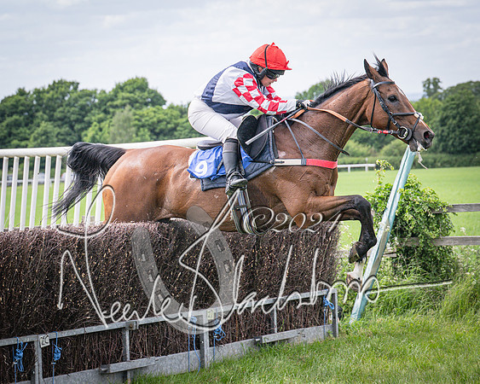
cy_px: 147
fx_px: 1990
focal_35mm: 140
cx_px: 175
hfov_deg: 13.7
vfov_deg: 11.0
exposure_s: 1/2000
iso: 400
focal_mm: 70
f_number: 4
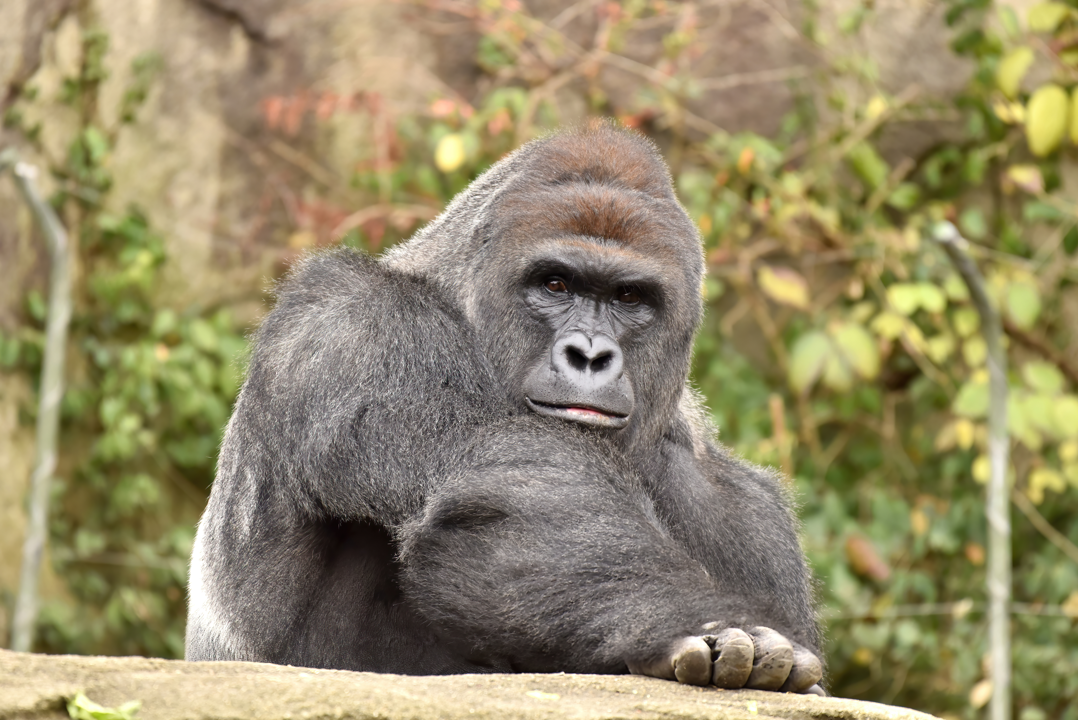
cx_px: 539
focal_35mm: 440
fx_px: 13179
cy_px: 360
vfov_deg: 3.1
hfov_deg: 4.7
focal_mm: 440
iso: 800
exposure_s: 1/320
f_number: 5.6
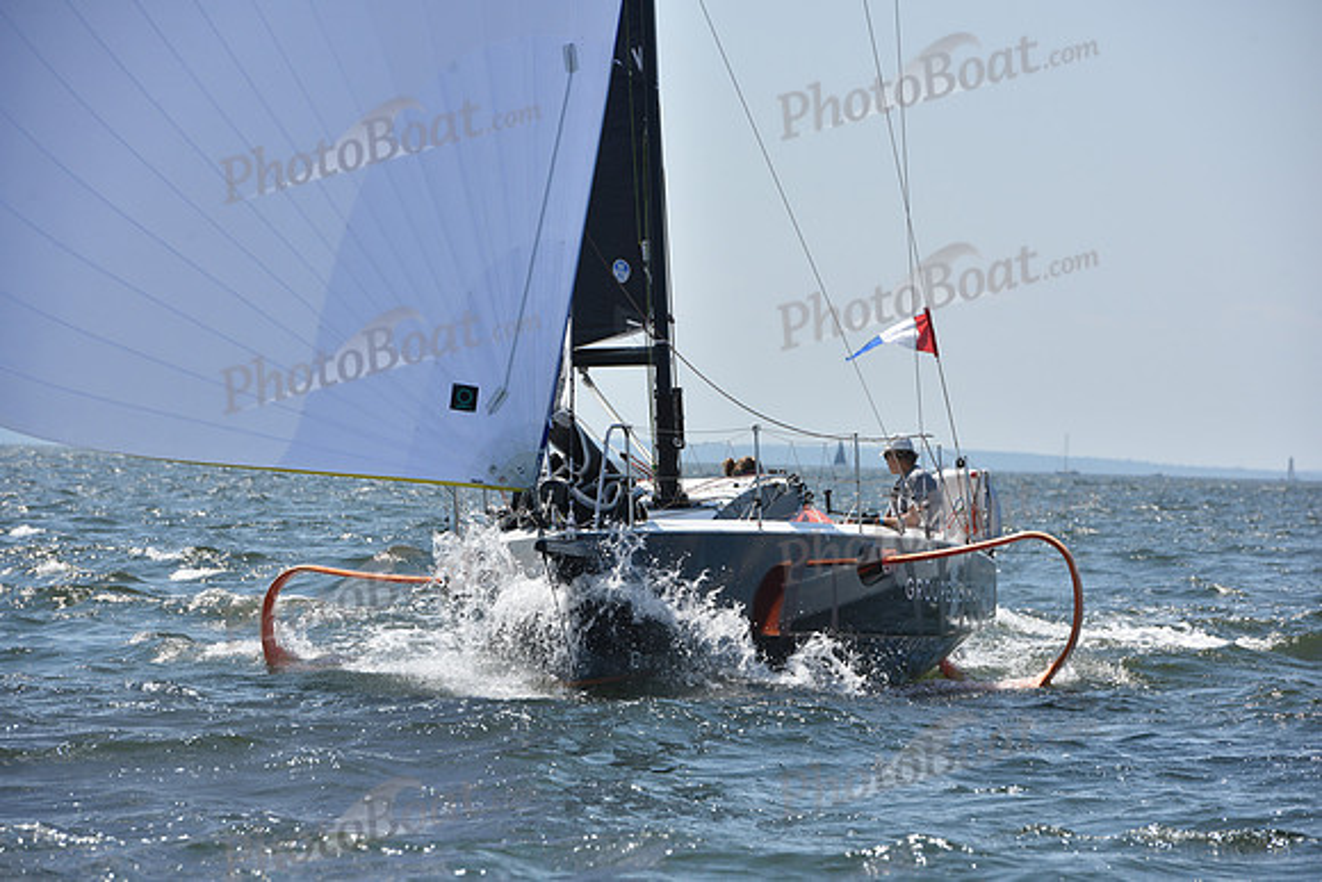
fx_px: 7346
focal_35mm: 200
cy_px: 441
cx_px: 661
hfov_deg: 10.3
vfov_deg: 6.9
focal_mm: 200
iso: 320
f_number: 9
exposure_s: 1/1250
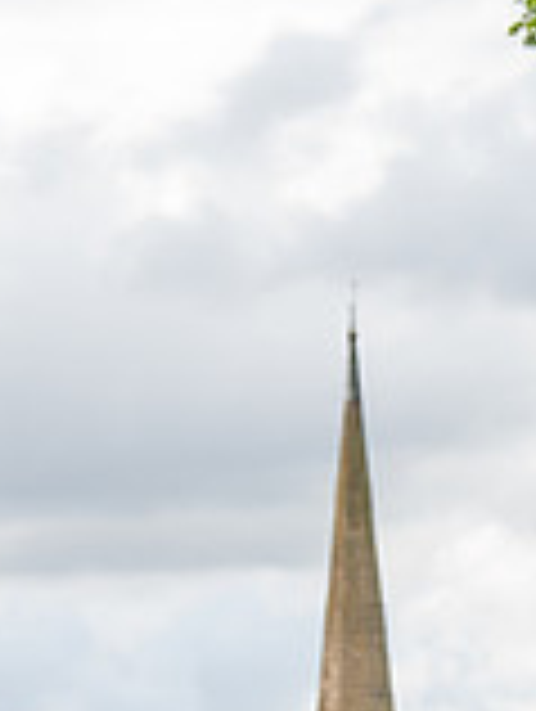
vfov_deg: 6.2
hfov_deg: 4.7
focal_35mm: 317
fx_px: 6527
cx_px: 743
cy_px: 874
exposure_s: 1/500
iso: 500
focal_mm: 70
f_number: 4
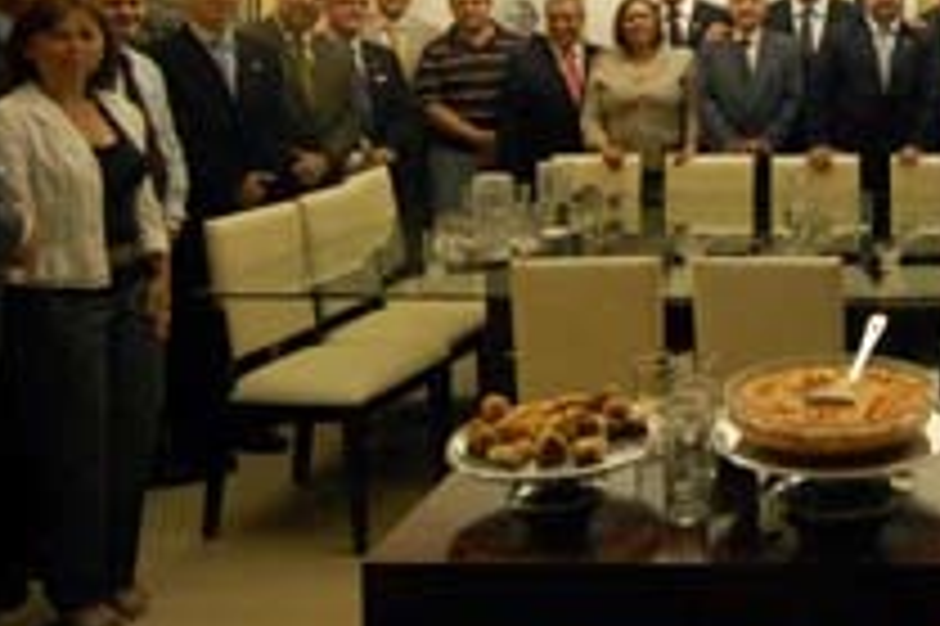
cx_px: 864
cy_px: 50
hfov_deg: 41.5
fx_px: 1122
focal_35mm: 43
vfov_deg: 29.7
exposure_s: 1/40
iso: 1600
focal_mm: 12
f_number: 4
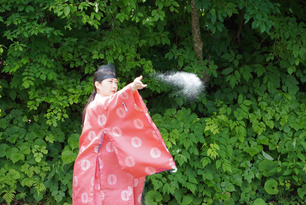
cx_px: 153
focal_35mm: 126
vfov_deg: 10.9
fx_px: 1072
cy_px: 102
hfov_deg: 16.3
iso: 200
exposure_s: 1/160
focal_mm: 84
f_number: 5.6
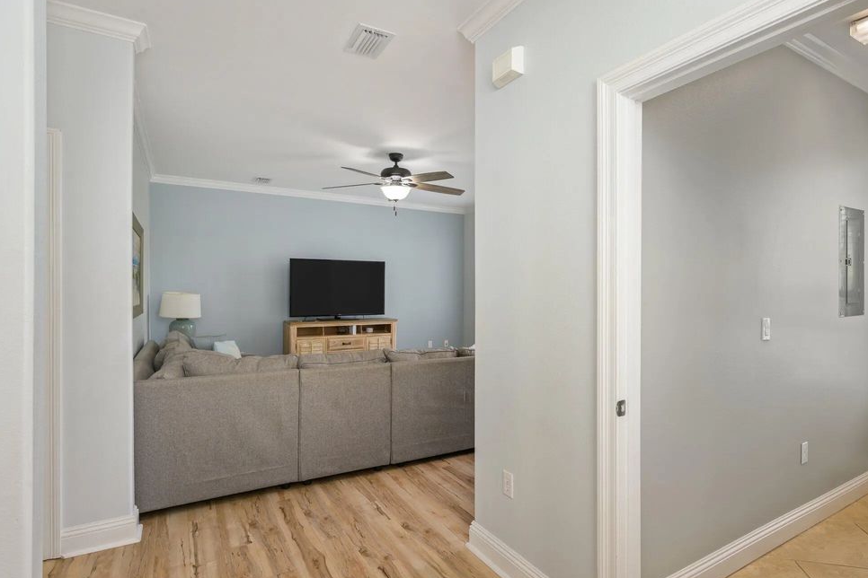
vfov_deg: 65.8
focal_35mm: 19
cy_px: 298
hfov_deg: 88.3
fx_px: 447
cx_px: 456
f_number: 9
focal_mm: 17.5
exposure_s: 1/8
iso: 250
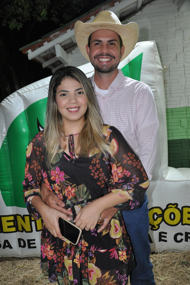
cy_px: 142
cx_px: 95
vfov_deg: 57.3
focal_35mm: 33
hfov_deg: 39.9
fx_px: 262
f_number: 4
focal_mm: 22
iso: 800
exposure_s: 1/60
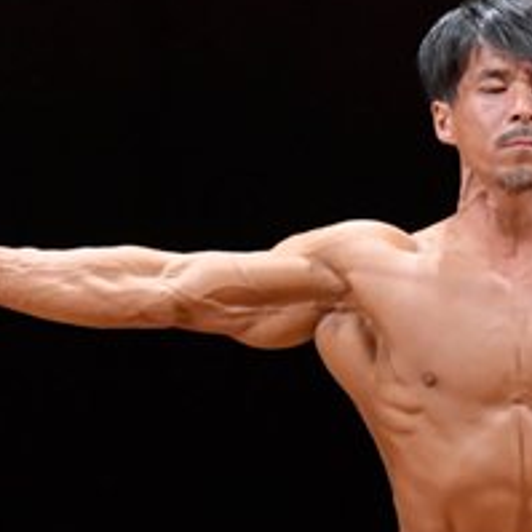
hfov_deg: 1.9
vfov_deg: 1.9
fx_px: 16379
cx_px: 426
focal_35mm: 942
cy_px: 396
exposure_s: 1/400
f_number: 5.6
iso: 4000
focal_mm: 190
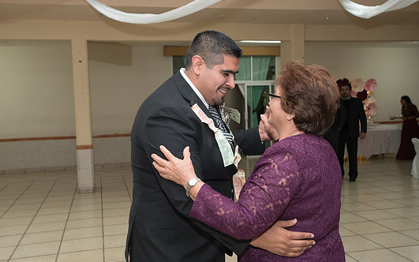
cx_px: 204
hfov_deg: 50.4
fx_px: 445
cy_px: 131
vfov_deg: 32.8
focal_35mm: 39
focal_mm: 35
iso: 1600
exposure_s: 1/100
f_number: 4
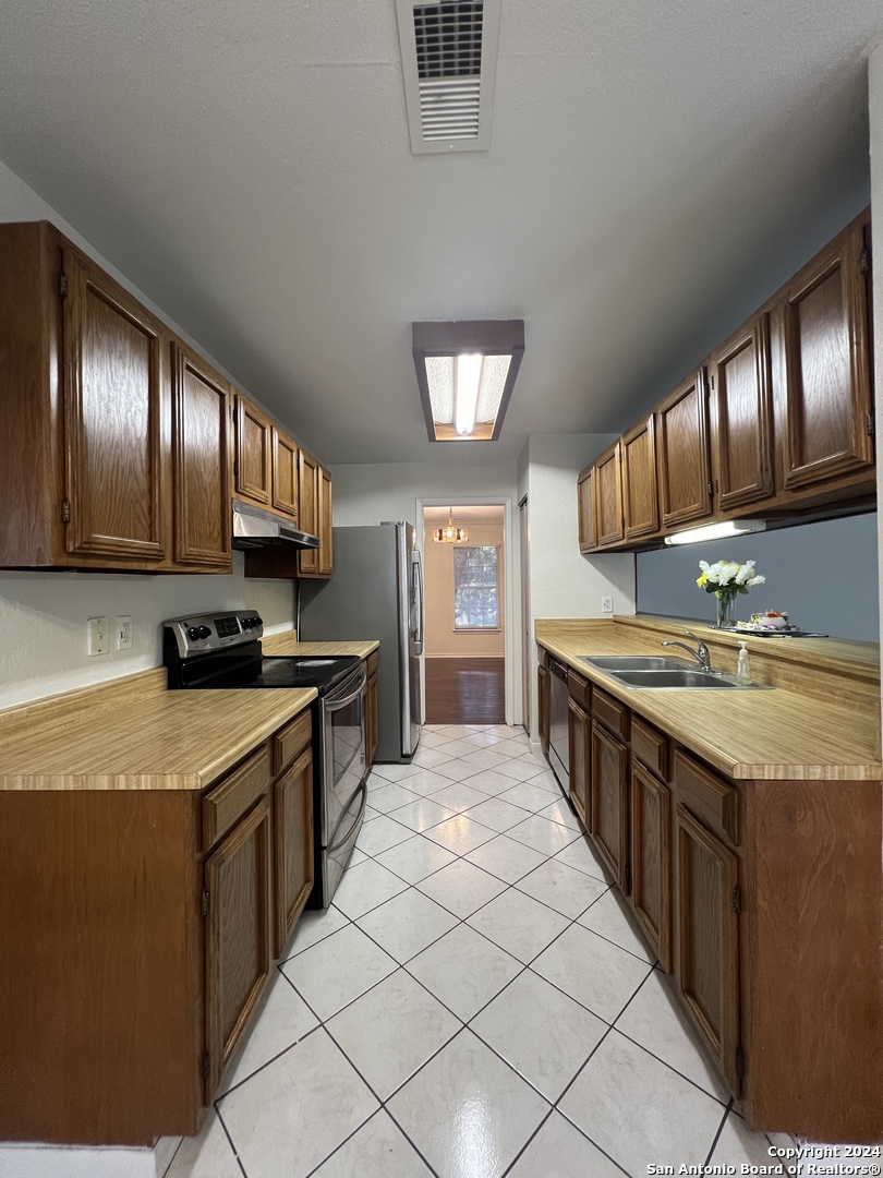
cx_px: 442
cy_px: 589
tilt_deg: -0.4
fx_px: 442
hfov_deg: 89.9
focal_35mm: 13
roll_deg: +0.8
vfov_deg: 106.2
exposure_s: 1/60
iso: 160
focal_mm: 1.57
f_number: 1.8
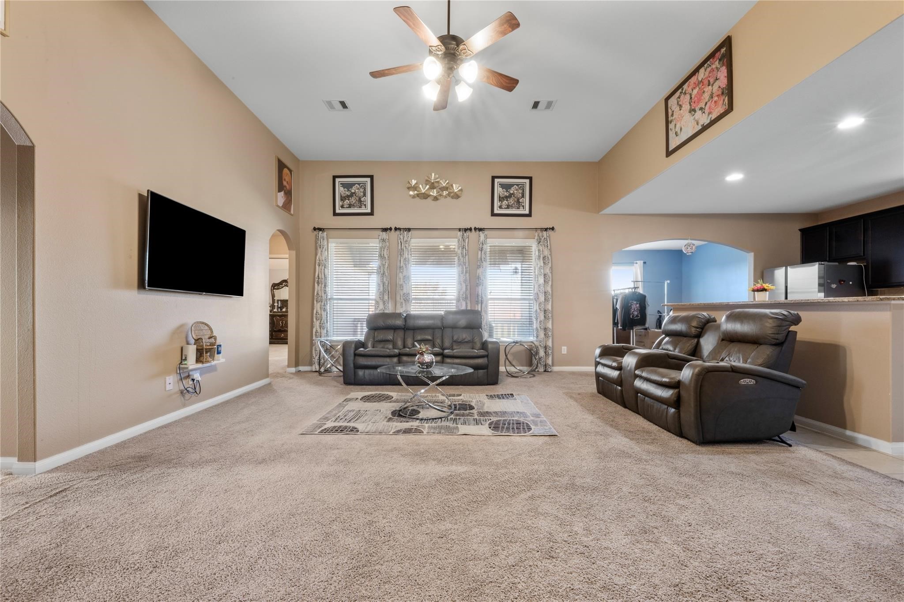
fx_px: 352
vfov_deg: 81.2
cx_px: 452
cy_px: 301
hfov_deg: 104.3
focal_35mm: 14
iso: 250
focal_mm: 14
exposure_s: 4
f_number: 9
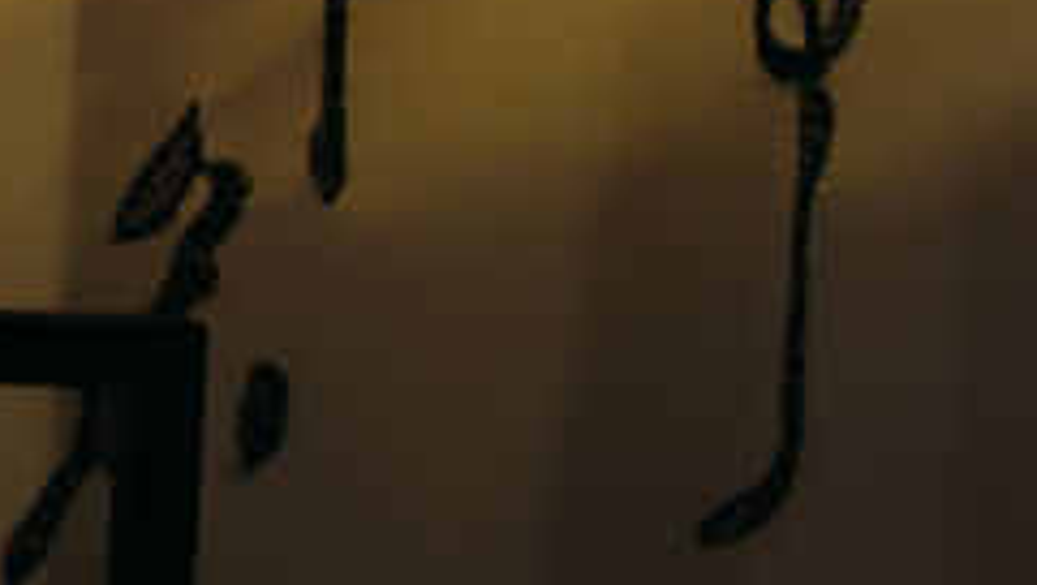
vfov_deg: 6.8
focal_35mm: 177
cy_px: -237
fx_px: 4871
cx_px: -1502
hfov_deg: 10.4
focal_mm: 35
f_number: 4
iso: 640
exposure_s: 1/125
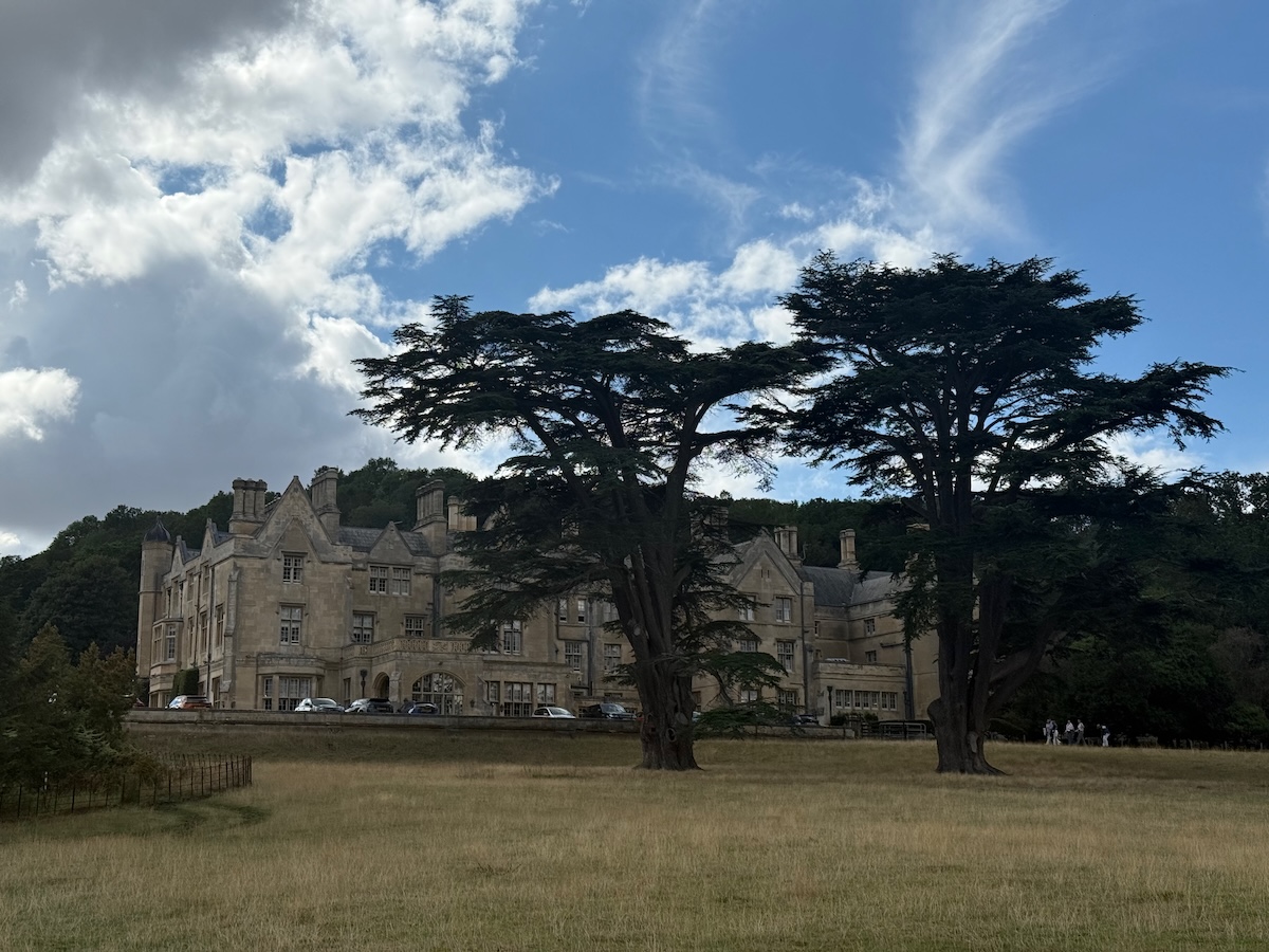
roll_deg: +0.1
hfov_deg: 39.7
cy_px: 476
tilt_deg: +13.0
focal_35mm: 48
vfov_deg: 30.3
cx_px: 634
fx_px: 1760
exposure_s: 1/7143
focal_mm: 6.76
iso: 64
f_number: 1.78
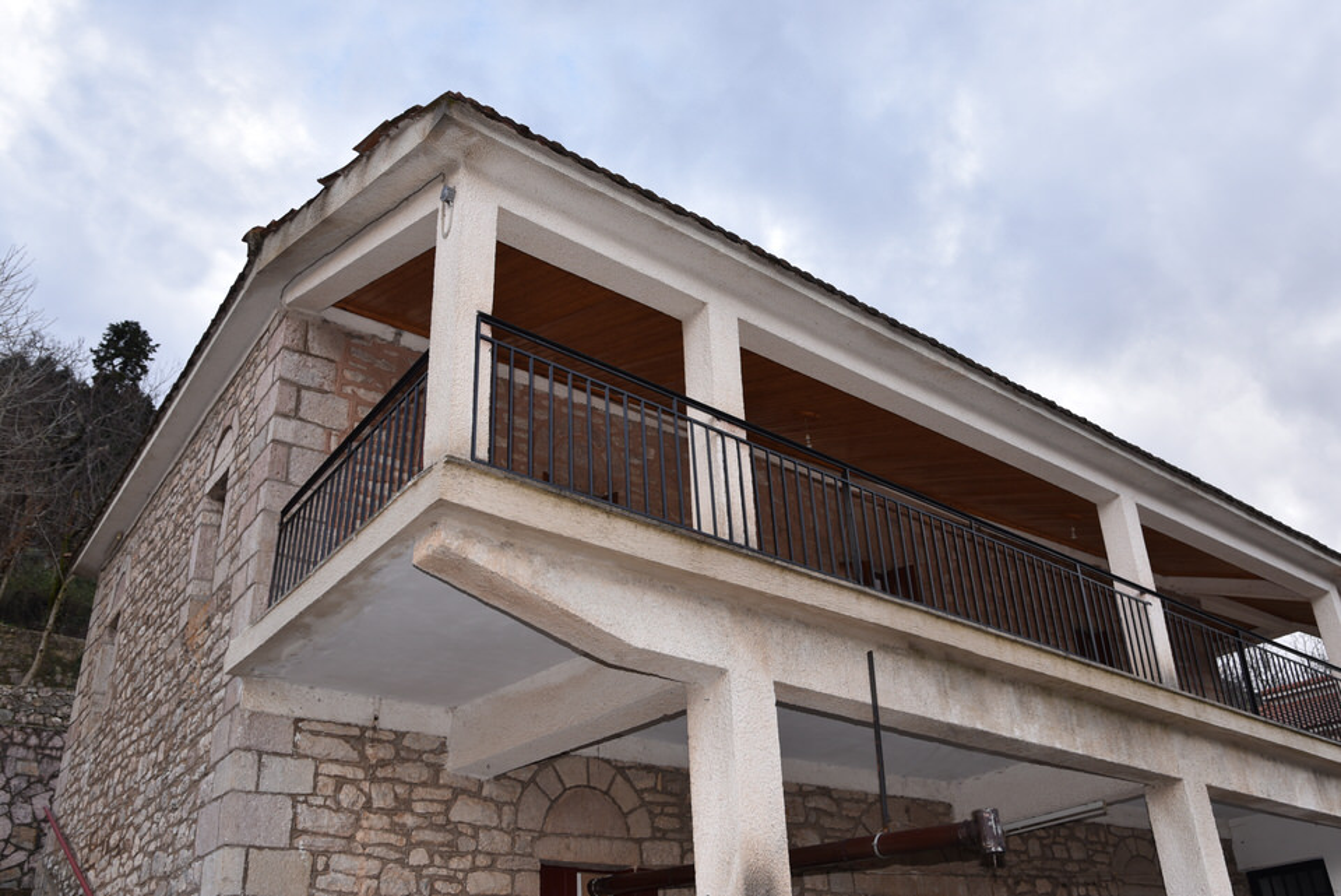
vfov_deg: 43.6
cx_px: 670
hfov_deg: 61.9
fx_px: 1118
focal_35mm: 30
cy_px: 448
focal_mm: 30
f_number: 7.1
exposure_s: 1/200
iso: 250
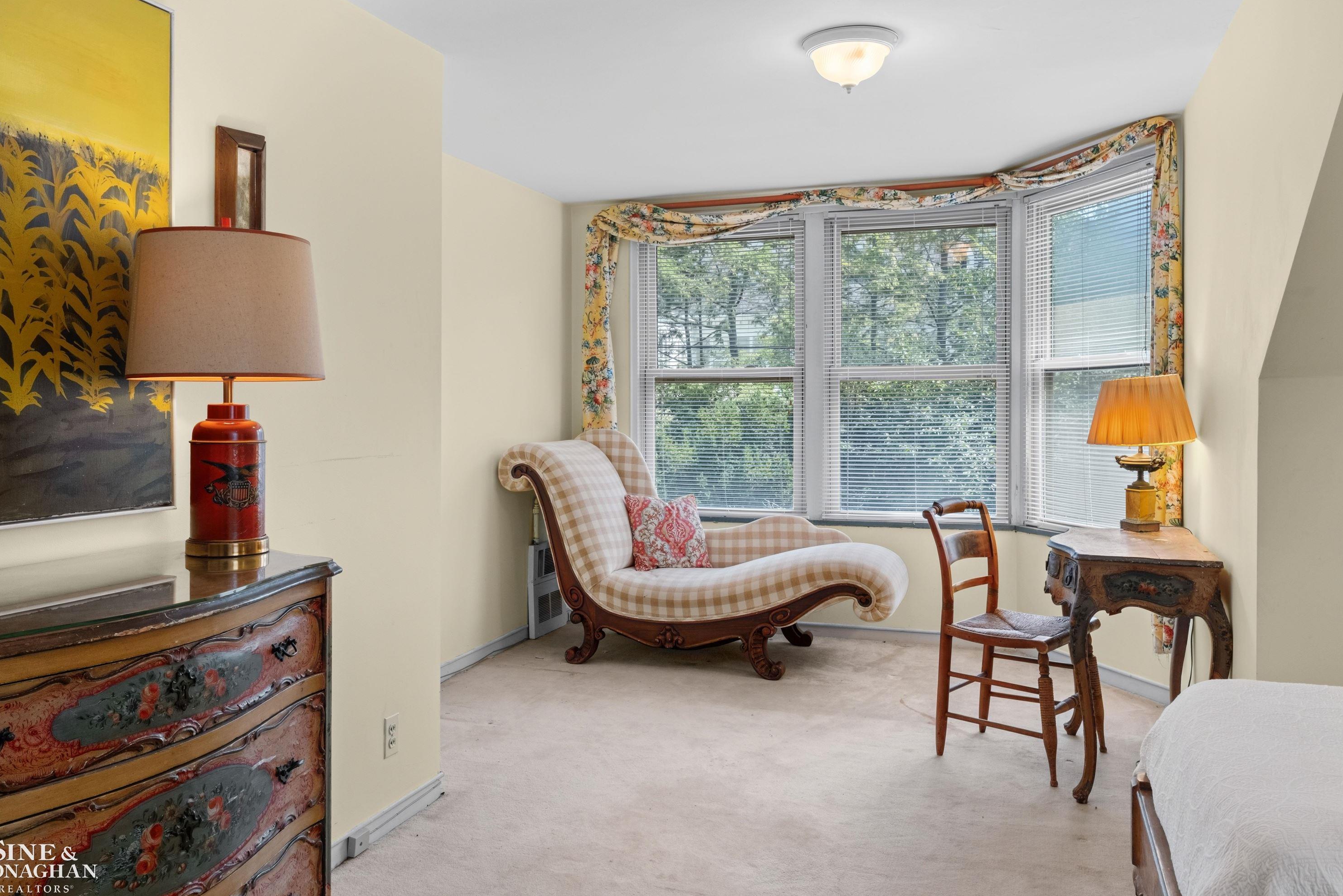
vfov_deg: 46.4
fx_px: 1045
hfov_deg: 65.5
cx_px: 660
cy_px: 433
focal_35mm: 28
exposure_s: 1/8
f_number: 8
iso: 800
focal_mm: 18
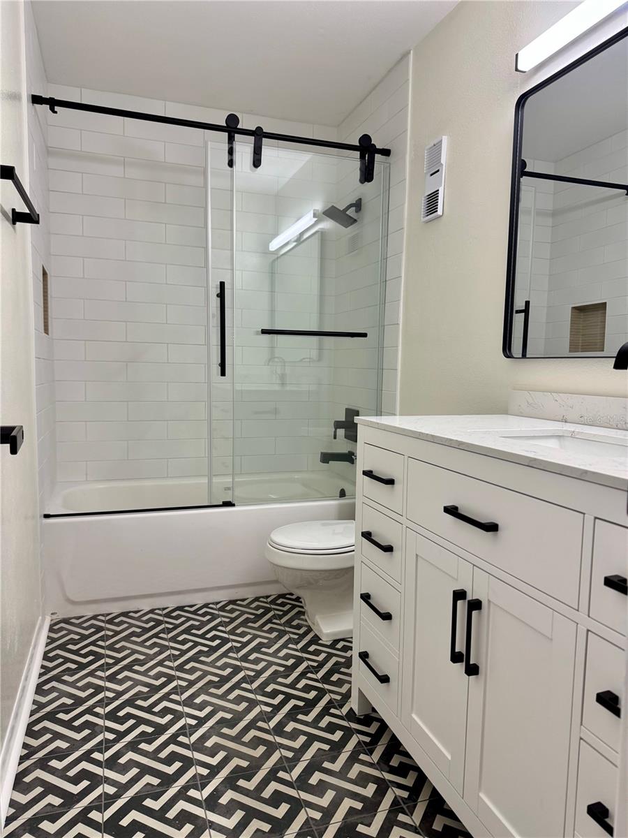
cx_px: 314
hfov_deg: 56.8
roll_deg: -1.0
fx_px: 581
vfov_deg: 71.6
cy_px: 419
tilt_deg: -5.9
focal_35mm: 24
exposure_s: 1/120
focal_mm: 6.76
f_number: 1.78
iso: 160
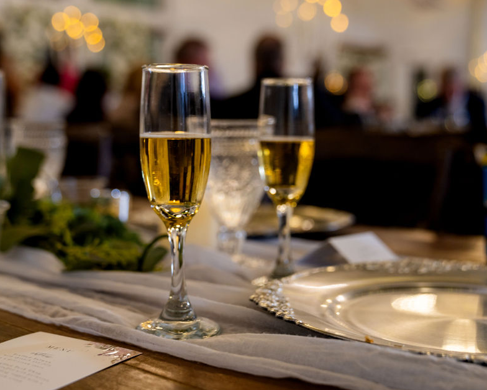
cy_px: 211
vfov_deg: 29.7
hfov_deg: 36.7
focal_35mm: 51
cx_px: 245
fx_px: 735
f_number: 2.8
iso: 500
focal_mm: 41
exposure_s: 1/100
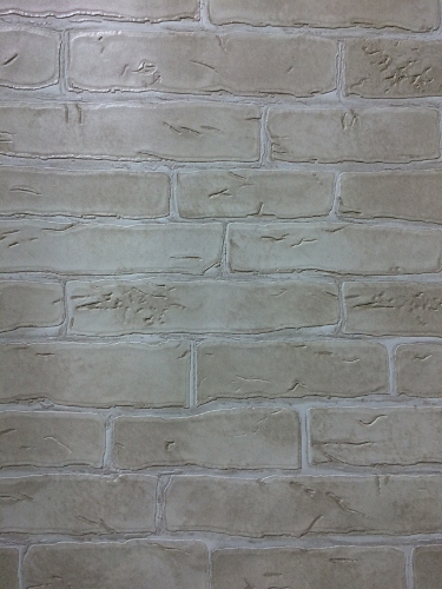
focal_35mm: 29
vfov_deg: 61.7
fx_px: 494
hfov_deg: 48.2
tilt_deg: -67.7
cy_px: 294
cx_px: 221
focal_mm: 4.15
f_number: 2.2
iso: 100
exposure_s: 1/33
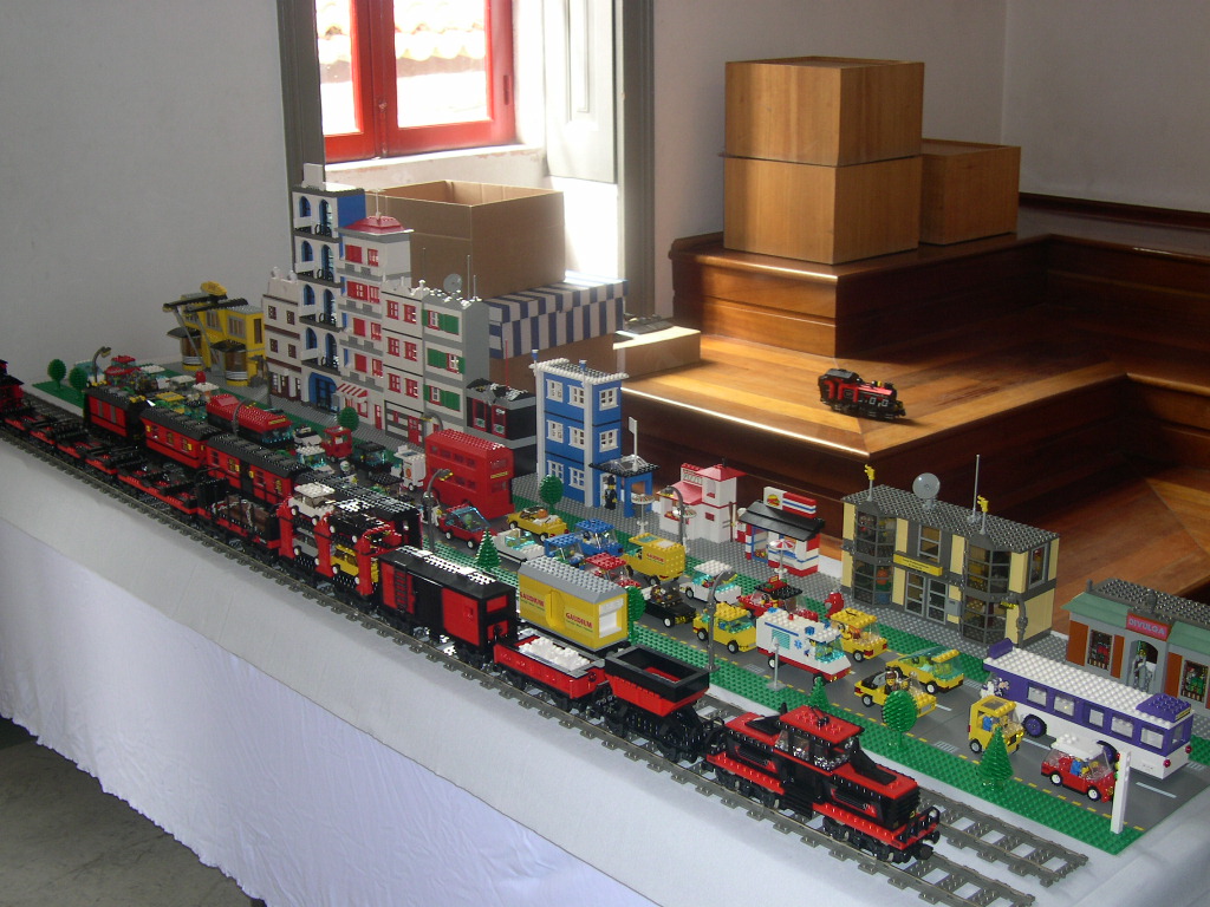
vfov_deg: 34.3
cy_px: 454
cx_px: 605
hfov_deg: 44.8
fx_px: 1468
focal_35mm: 42
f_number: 2.9
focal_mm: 9
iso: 100
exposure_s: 1/30
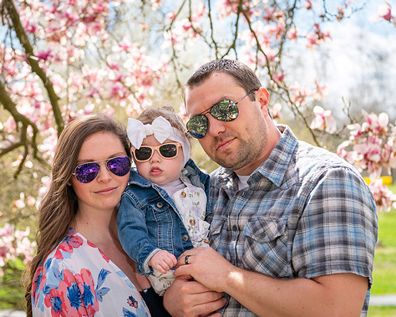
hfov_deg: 26.0
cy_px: 149
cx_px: 167
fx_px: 855
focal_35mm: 73
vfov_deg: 21.0
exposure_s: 1/1250
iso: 400
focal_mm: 60
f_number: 4.5
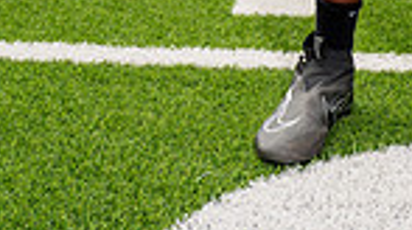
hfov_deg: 23.1
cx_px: 373
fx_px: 981
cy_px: -398
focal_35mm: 90
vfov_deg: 10.5
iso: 125
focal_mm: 28
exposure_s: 1/800
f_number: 5.6
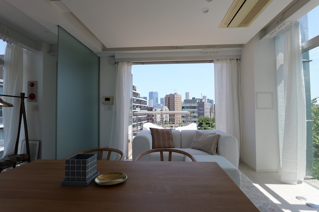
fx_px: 159
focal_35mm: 18
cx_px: 160
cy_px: 106
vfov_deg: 67.4
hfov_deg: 90.0
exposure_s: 1/640
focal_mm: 18
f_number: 8
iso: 640
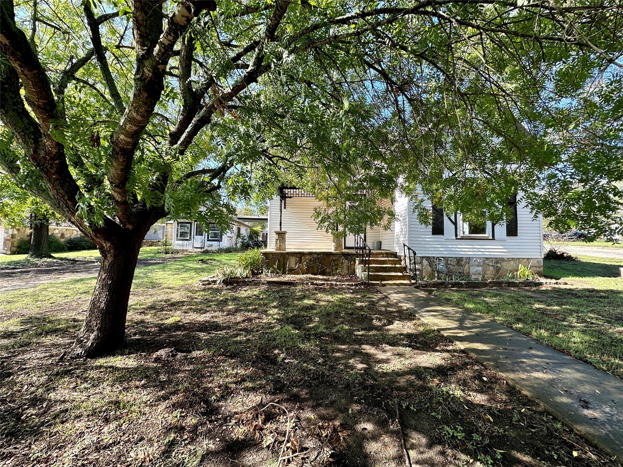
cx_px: 312
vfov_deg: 85.7
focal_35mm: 14
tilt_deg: +2.5
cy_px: 234
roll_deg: -1.2
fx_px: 252
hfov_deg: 102.1
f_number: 2.2
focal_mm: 2.22
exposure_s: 1/307
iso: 40
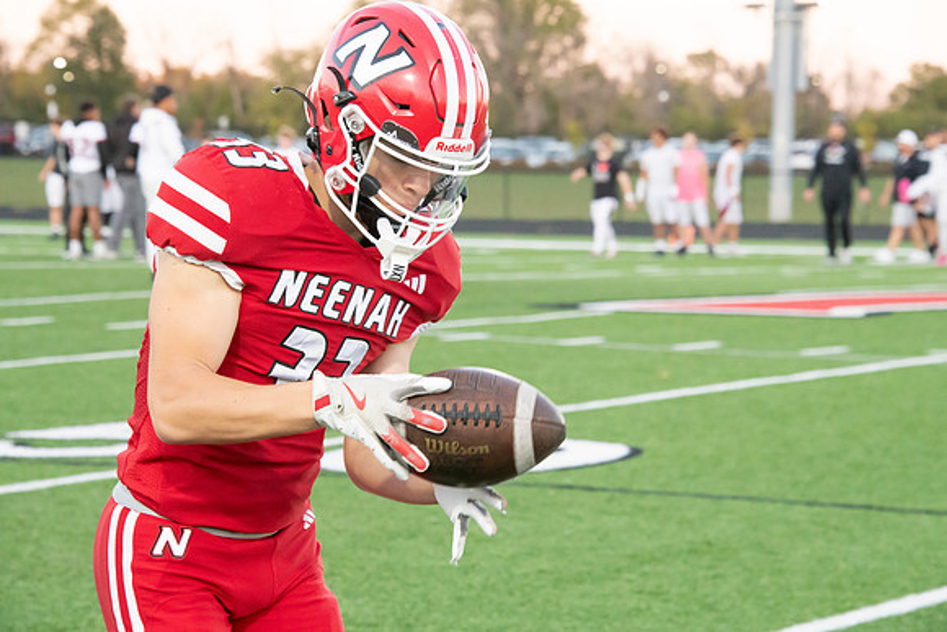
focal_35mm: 150
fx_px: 3947
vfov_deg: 9.2
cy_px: 316
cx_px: 474
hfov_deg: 13.7
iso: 8000
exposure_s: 1/320
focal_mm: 150
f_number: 9
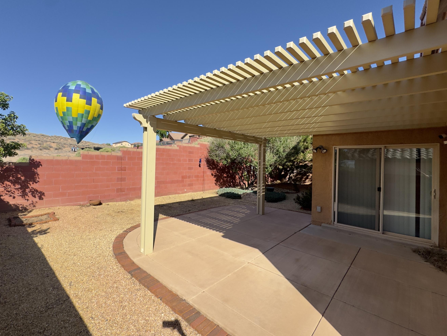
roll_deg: -1.7
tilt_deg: +4.9
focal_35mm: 16
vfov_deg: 77.8
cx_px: 197
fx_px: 207
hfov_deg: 94.1
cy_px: 148
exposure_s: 1/1567
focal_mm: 2.22
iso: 50
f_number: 2.2
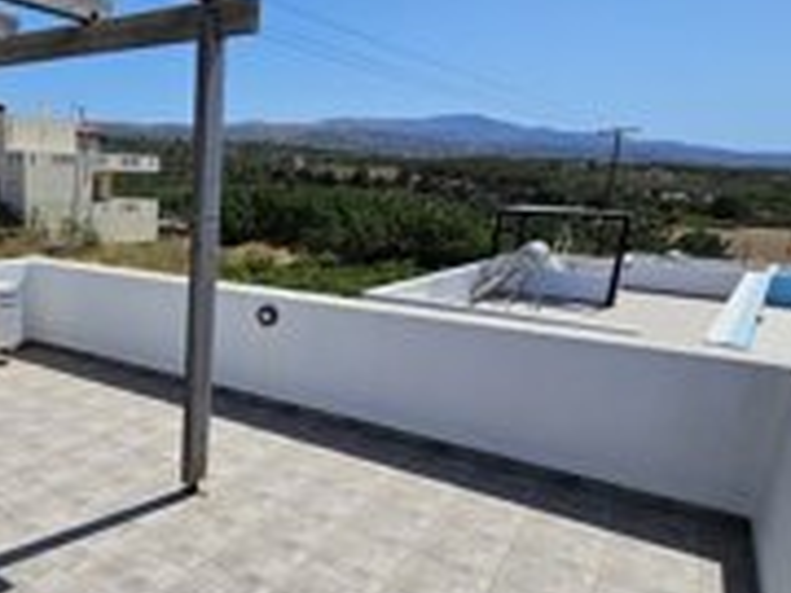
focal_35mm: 26
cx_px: 141
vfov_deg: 52.8
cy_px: 343
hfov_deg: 60.9
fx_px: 594
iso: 50
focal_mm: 2.2
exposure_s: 1/5228
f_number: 2.2
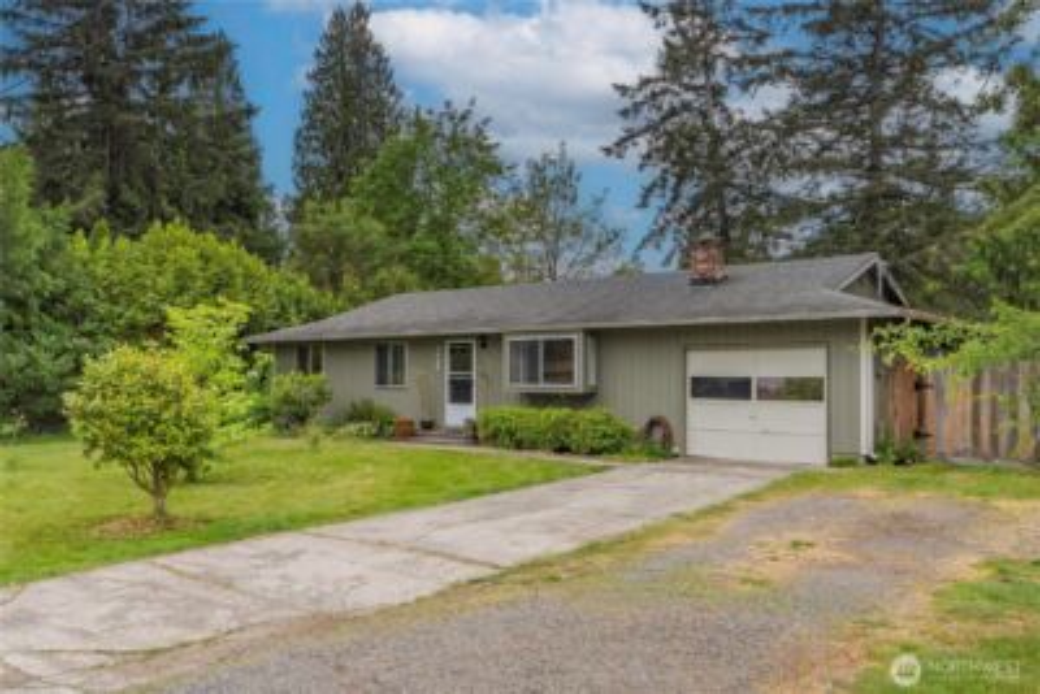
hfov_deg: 67.4
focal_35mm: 27
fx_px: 780
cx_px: 520
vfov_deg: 48.0
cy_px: 347
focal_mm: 18
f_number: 10
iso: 160
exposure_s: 1/60
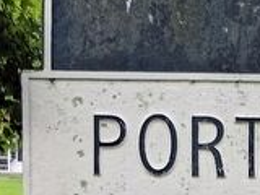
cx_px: 370
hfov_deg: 13.0
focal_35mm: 145
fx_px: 1089
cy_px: 323
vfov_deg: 9.8
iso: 202
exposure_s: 1/60
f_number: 1.8
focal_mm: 4.27
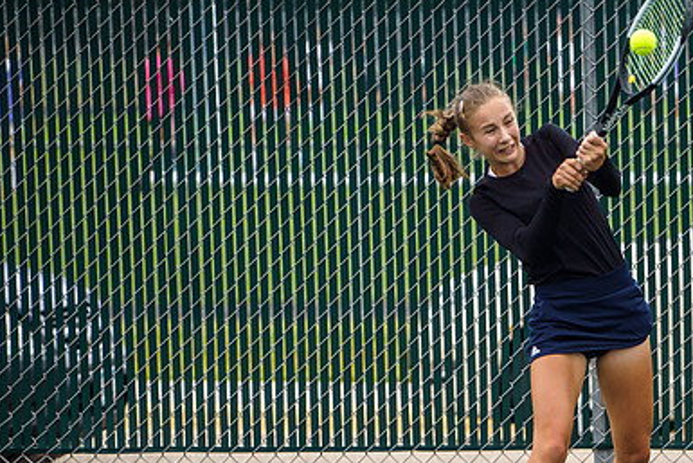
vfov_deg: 3.0
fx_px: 8723
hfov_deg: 4.5
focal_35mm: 453
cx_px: 590
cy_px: 426
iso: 1250
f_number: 4.5
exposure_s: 1/1600
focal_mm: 200
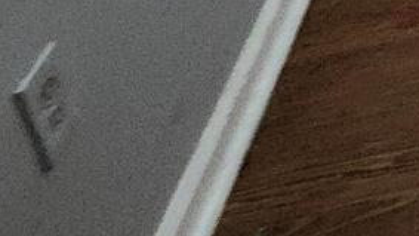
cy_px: -399
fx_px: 800
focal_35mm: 72
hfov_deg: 16.1
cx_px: 959
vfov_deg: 11.9
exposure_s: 1/24
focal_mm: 2.2
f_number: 2.2
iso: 640
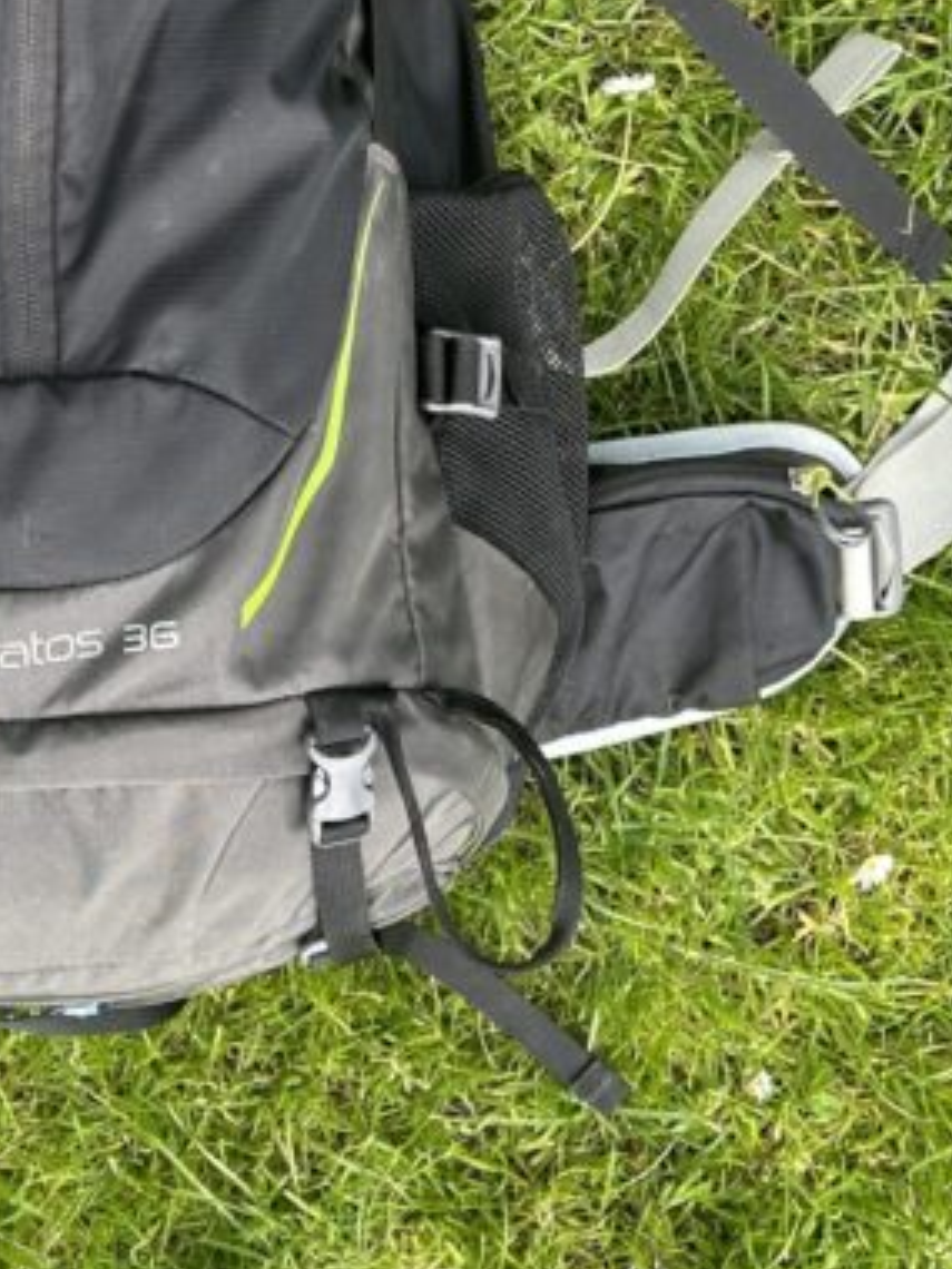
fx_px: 2567
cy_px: 227
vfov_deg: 27.2
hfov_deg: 20.4
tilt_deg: -79.3
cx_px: 13
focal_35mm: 70
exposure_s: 1/418
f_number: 1.5
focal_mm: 5.7
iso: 50
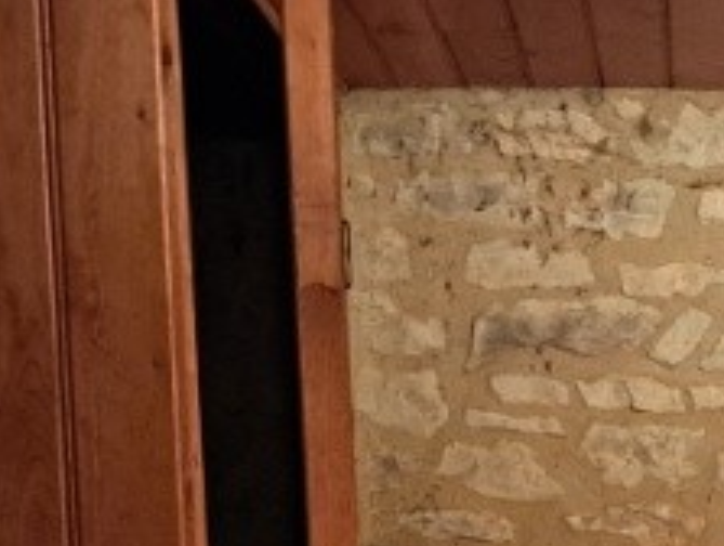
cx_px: 828
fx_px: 2304
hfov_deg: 17.2
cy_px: 829
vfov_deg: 12.8
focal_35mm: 110
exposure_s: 1/20
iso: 800
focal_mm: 5.23
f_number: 1.8
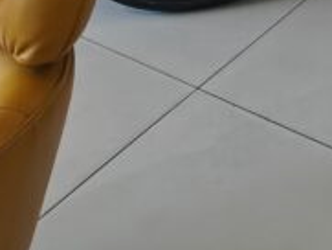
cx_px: 484
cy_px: -410
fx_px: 758
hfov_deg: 21.2
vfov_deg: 12.6
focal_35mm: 79
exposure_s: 1/60
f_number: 2.2
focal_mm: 2.59
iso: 64
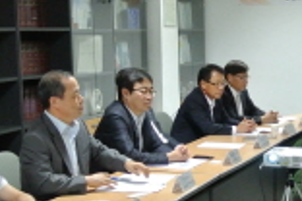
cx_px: 281
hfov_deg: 20.0
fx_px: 839
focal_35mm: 100
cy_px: 195
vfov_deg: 13.5
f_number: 3.5
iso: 720
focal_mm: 11.4
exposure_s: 1/60
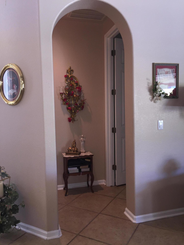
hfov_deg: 48.2
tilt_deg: -4.0
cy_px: 122
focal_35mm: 29
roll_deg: +0.4
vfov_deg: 61.7
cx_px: 92
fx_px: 206
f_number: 2.2
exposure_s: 1/30
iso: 50
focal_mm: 4.15
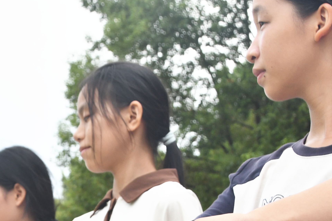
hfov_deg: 15.1
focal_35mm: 134
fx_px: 1236
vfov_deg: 10.1
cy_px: 267
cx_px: 35
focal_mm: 31
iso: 200
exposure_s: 1/250
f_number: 8
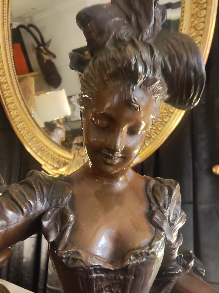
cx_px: 110
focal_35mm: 27
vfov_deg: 65.3
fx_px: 228
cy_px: 146
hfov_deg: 51.4
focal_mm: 1.96
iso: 320
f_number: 2.2
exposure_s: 1/33
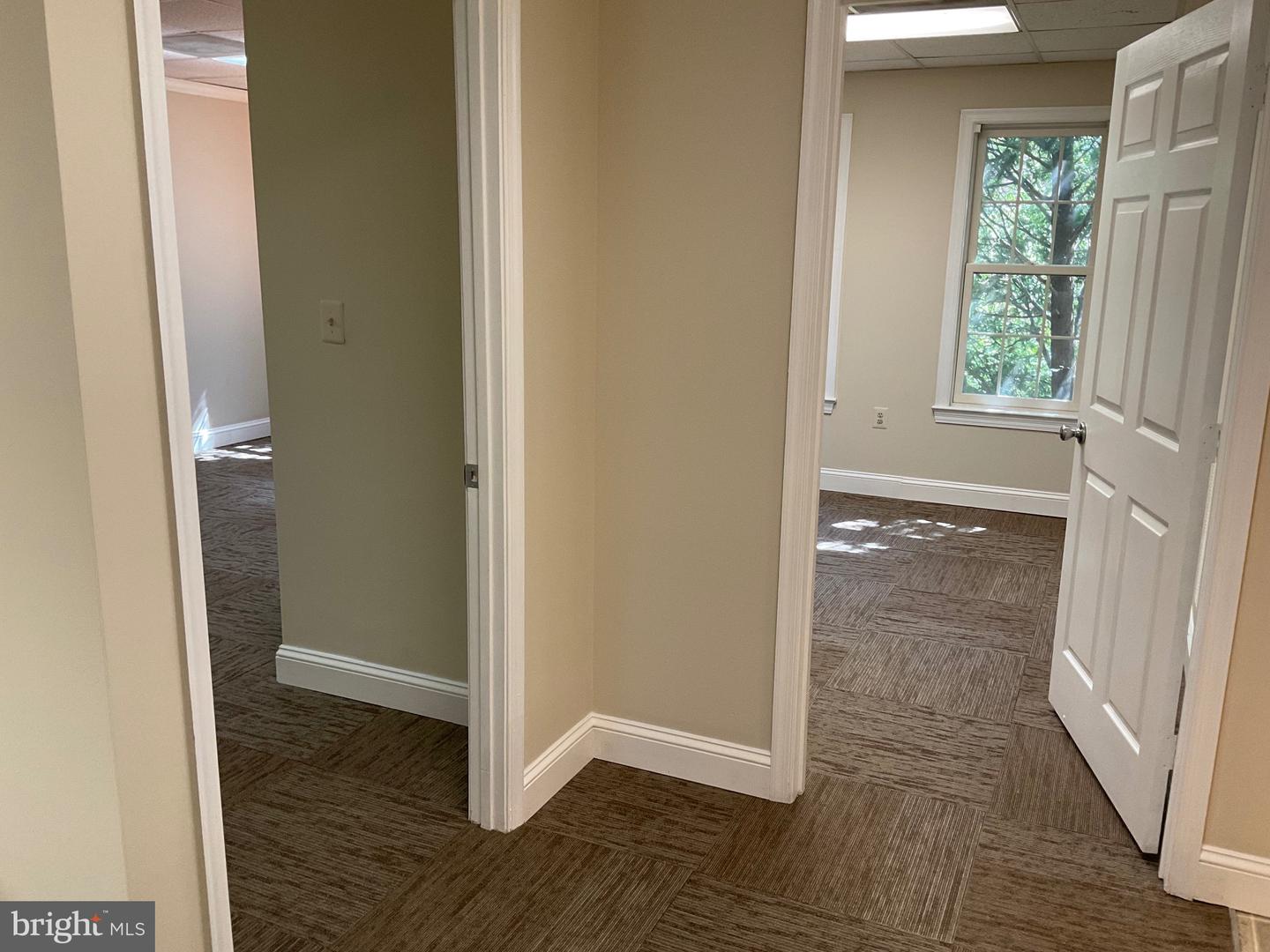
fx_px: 1064
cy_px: 476
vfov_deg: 48.2
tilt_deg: -12.7
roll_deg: -1.0
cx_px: 635
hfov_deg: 61.7
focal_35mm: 29
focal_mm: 3
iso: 100
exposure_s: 1/60
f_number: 1.8
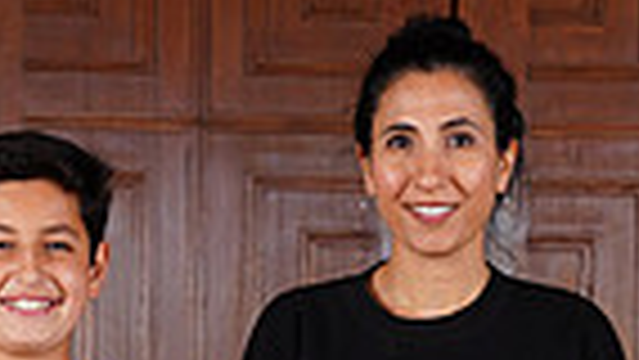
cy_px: 682
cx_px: 396
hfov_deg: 7.5
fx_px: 4865
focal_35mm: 287
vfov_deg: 4.2
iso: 200
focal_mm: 67
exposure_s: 1/200
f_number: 5.6
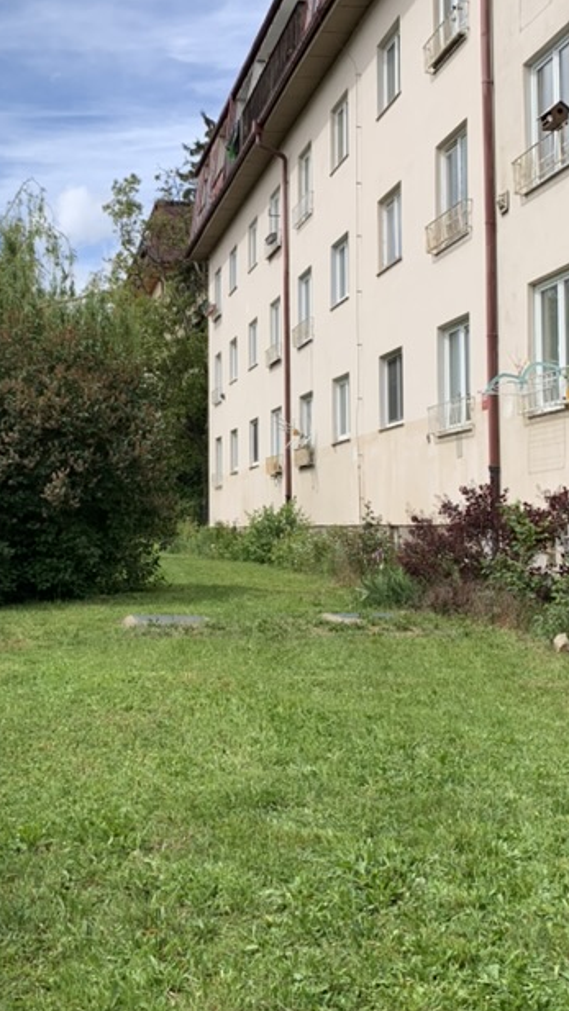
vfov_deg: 43.7
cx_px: 166
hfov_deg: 25.2
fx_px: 1261
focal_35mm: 47
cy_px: 456
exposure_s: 1/2421
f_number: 1.8
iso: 25
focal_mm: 4.25
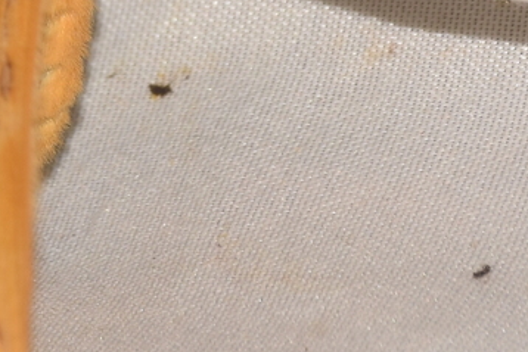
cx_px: -111
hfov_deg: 3.7
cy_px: -41
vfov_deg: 2.4
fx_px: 8260
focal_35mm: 563
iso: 100
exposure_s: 1/160
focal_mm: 140
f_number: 13
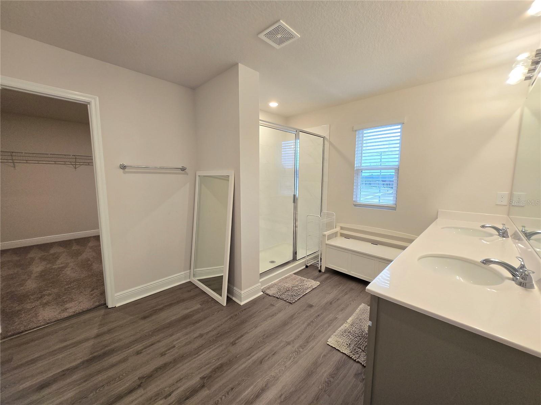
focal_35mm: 13
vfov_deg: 89.9
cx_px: 270
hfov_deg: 106.2
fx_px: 203
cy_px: 202
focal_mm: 1.7
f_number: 2.2
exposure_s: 1/60
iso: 125
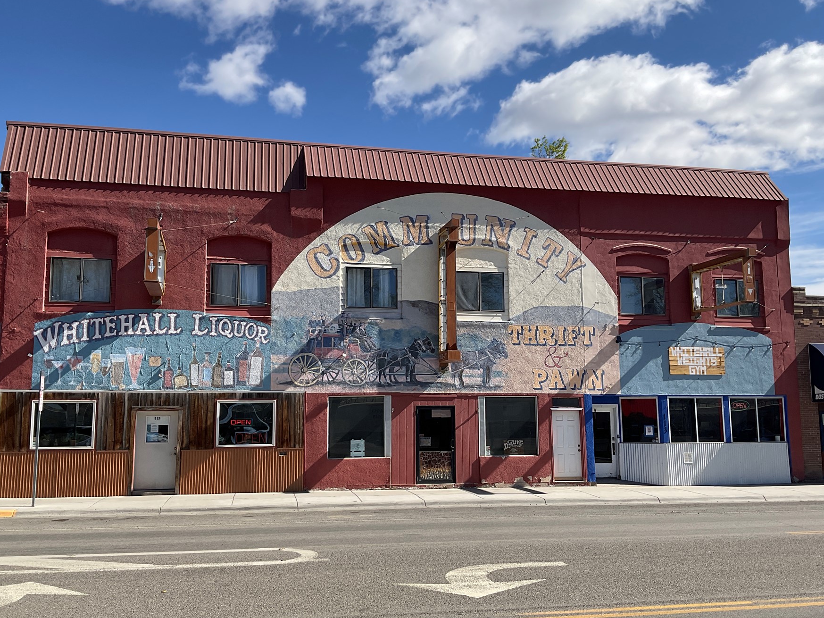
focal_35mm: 34
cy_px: 316
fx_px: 809
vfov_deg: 41.8
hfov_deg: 54.0
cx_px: 419
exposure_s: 1/2227
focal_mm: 3
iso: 16
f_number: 1.8
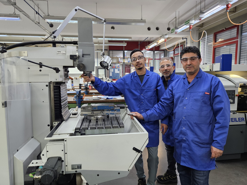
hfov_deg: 73.9
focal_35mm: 23
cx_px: 124
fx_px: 164
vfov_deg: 58.9
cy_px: 92
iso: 250
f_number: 1.8
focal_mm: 5.4
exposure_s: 1/100
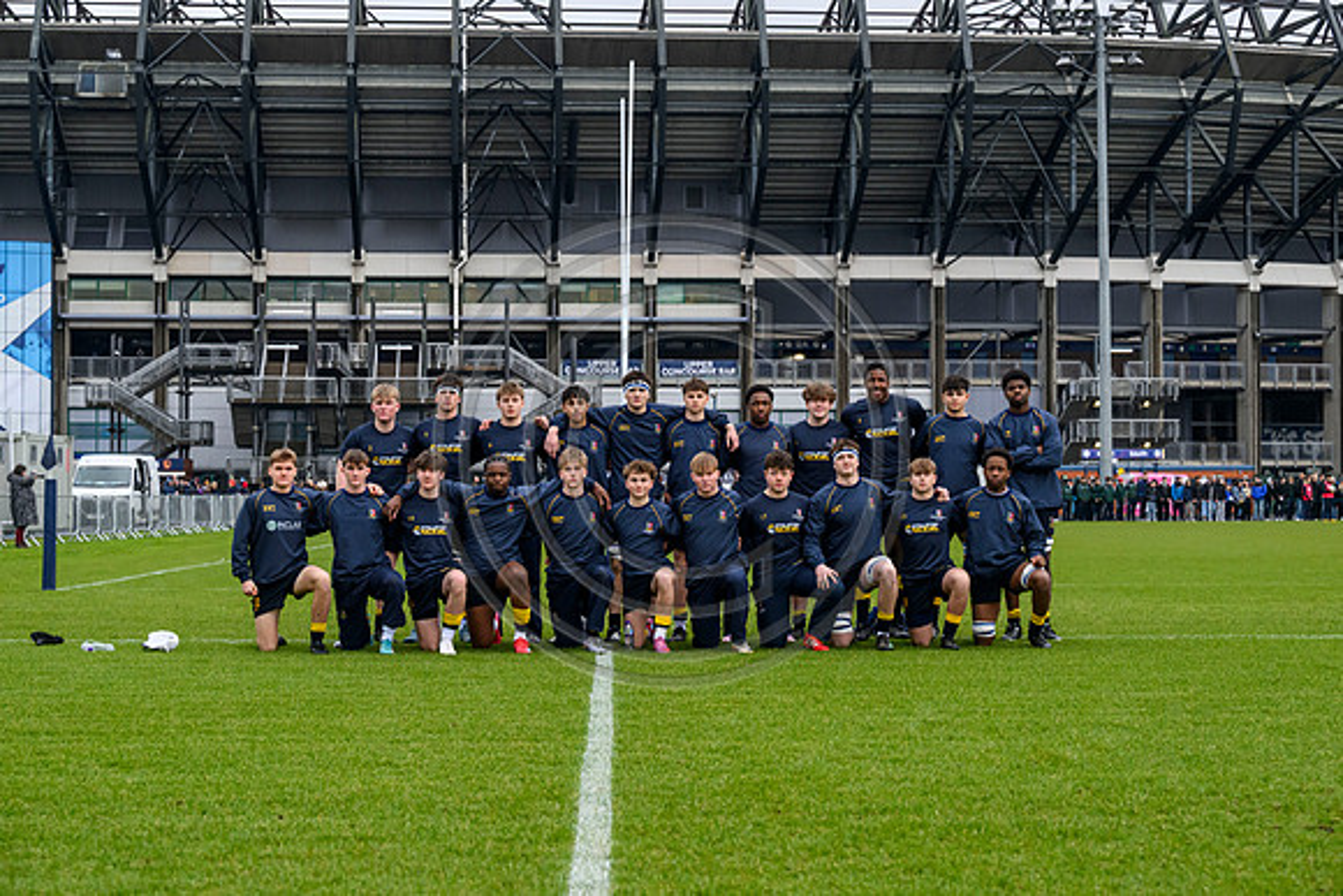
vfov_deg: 19.5
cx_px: 672
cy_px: 448
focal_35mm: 70
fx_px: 2612
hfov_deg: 28.8
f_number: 5.6
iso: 2500
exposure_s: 1/1000
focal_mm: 70
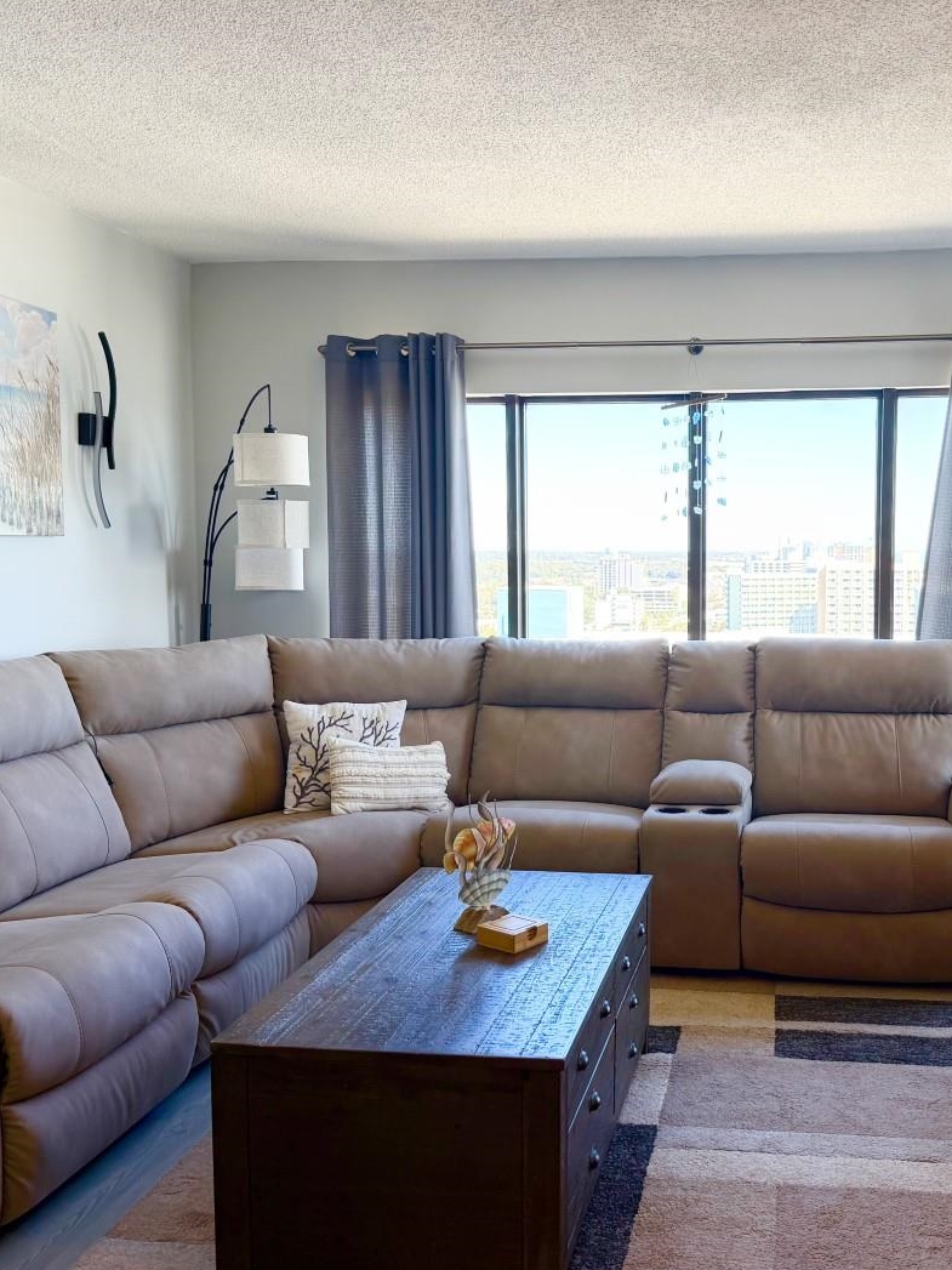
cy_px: 628
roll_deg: +0.1
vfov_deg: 55.4
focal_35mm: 33
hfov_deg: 42.1
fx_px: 1210
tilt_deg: -4.4
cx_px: 668
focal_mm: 6.76
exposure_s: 1/184
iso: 80
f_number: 1.78
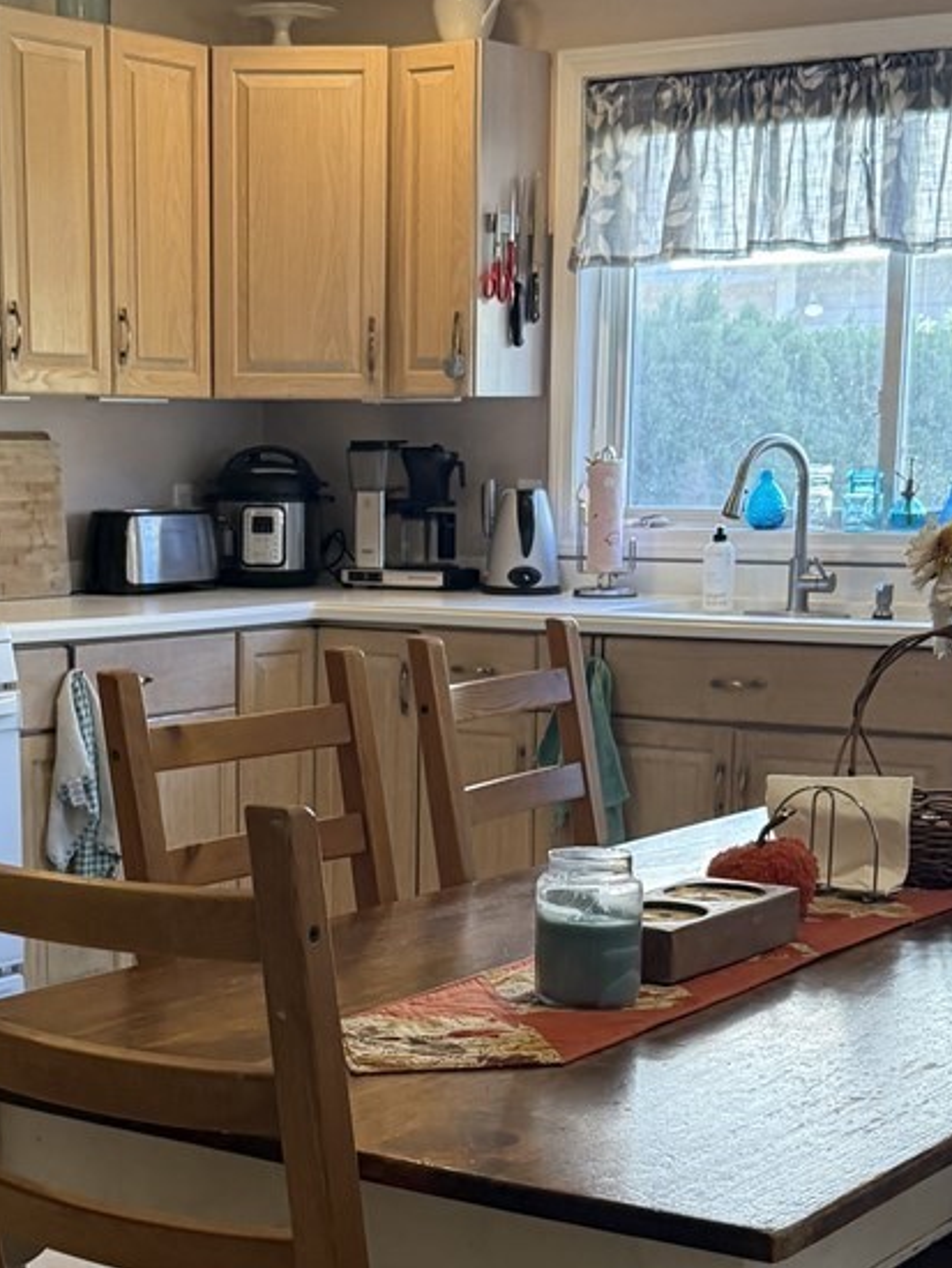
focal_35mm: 67
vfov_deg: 28.4
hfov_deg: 21.9
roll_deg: -0.4
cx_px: 343
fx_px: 2455
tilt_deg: -13.8
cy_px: 1012
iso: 250
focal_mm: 6.76
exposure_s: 1/120
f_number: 1.78
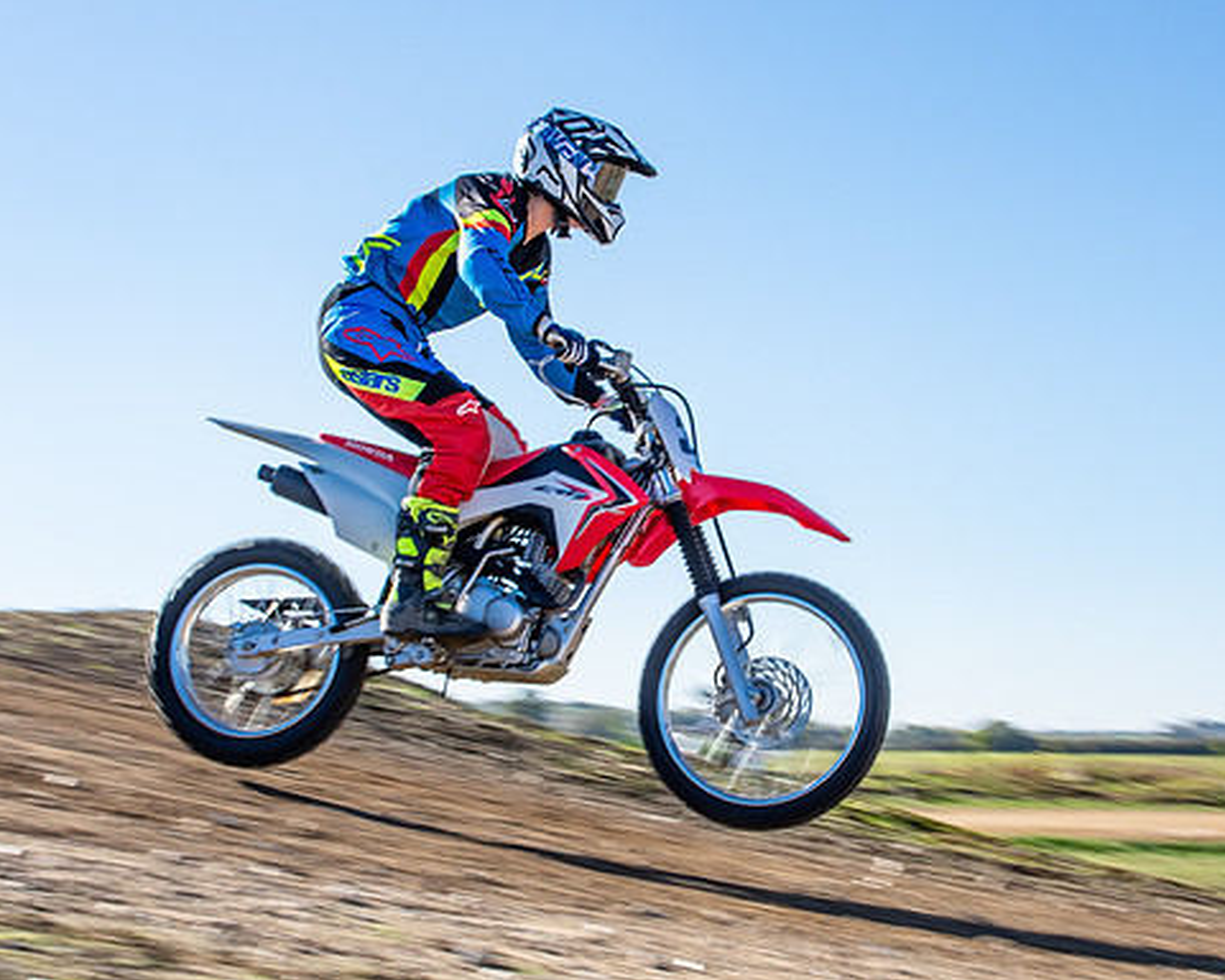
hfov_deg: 21.5
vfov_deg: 17.3
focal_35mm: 89
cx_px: 672
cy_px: 445
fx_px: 3227
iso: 200
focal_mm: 46
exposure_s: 1/160
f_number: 11
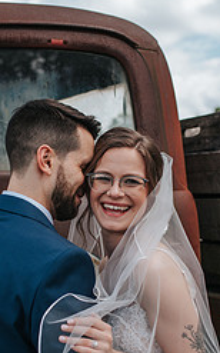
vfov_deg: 31.2
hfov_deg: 20.0
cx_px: 100
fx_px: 625
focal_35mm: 65
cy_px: 243
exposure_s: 1/800
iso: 140
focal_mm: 35
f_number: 3.2
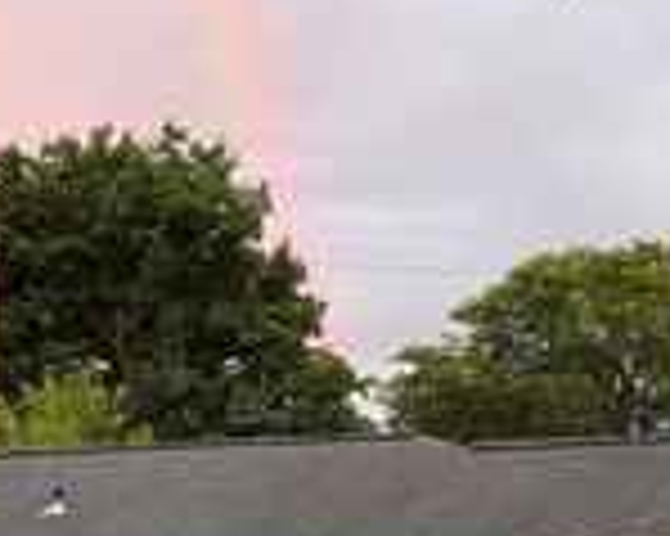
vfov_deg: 9.8
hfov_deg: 12.3
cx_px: 342
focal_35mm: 157
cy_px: 209
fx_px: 3111
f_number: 1.78
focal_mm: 6.76
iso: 100
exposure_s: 1/61
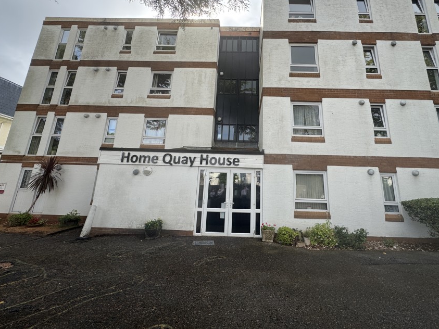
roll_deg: -0.9
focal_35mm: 17
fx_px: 216
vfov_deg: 73.9
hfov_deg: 90.7
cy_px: 131
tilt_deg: +15.4
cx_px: 244
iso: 40
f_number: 2.2
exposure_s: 1/433
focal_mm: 2.22
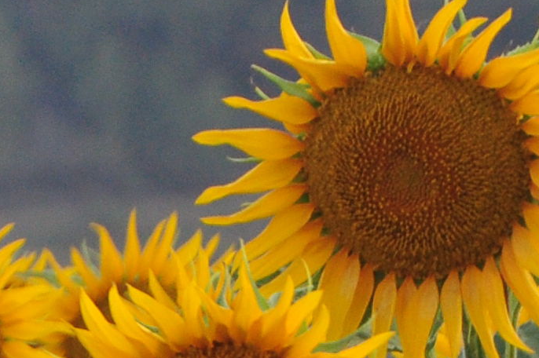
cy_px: 437
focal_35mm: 984
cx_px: -995
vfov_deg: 1.4
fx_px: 14720
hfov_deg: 2.1
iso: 400
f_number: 5.6
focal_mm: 105
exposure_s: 1/200
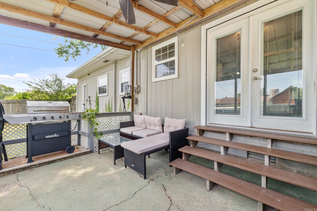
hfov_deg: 100.4
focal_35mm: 15
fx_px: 132
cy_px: 106
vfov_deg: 77.3
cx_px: 158
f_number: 7.1
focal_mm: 10
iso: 250
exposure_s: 1/500
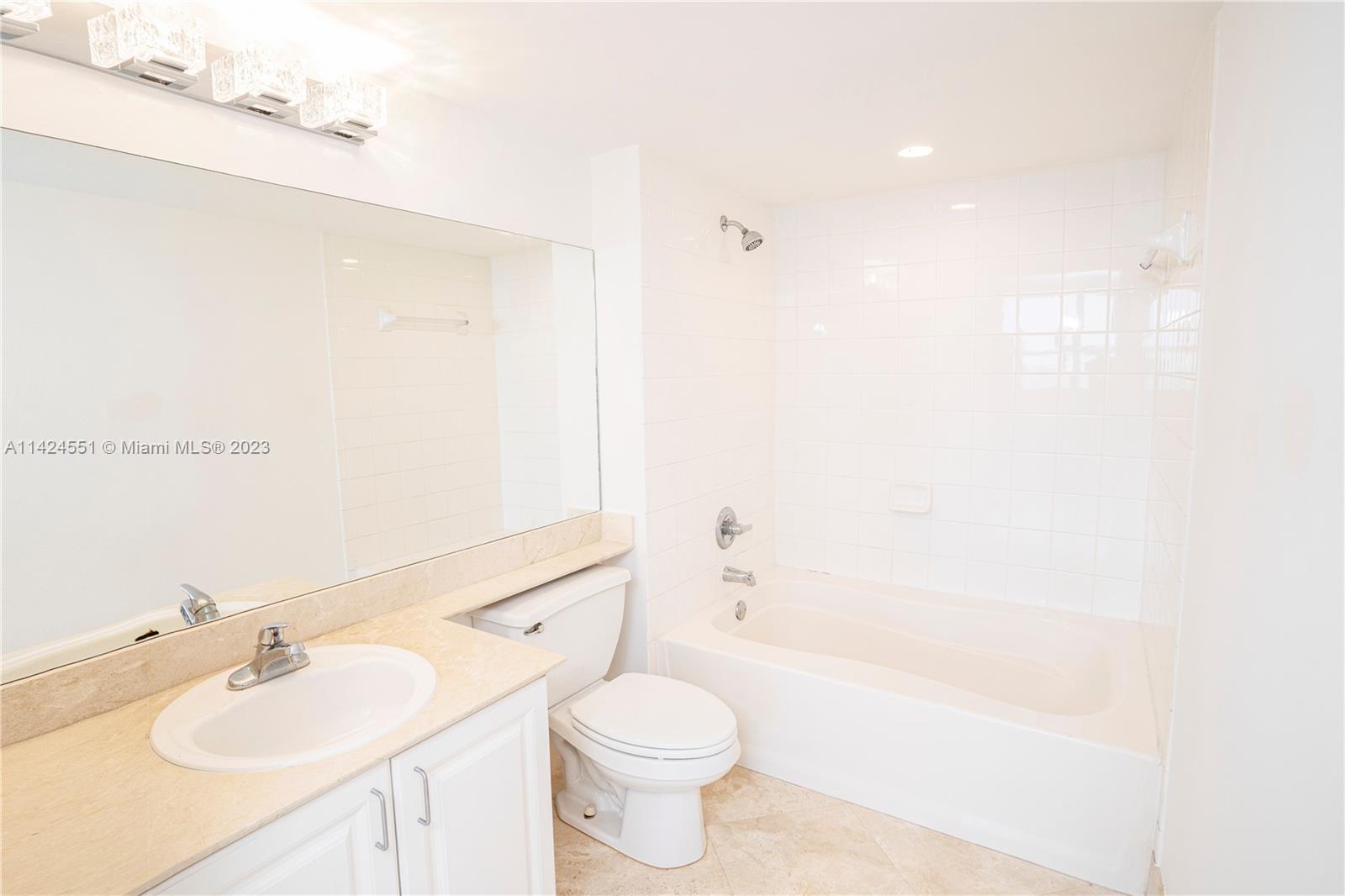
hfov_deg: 93.3
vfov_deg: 70.4
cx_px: 672
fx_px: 635
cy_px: 448
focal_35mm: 17
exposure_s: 1/60
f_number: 6.3
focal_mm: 17
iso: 500
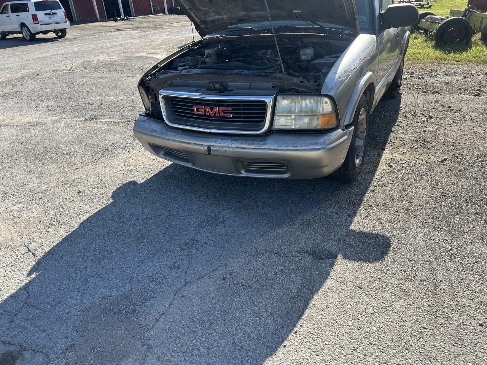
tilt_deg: -26.3
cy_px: 182
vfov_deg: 53.1
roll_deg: +4.2
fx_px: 366
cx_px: 244
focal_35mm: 26
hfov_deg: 67.3
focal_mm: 5.7
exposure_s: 1/1751
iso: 50
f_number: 1.5
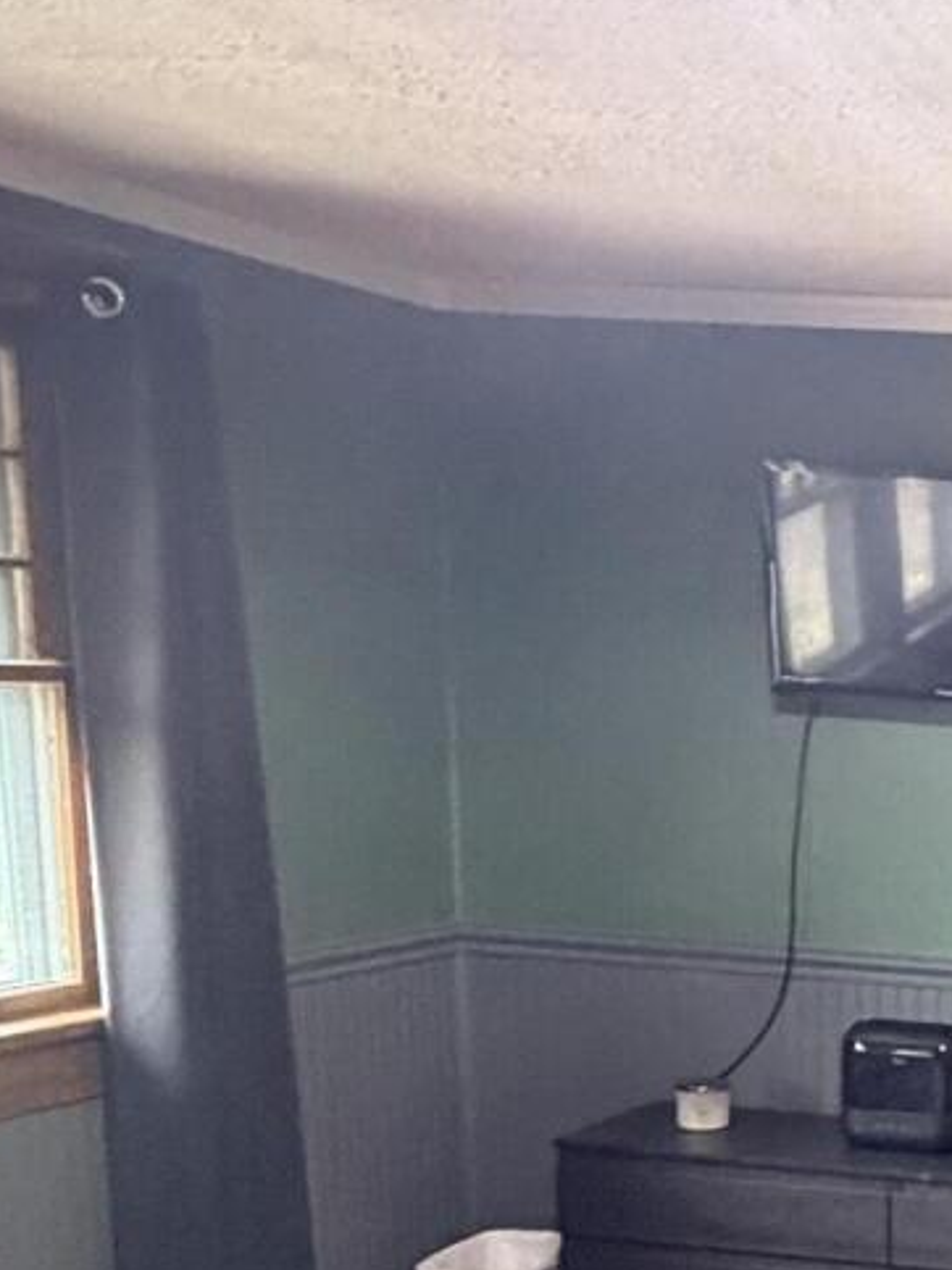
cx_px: 1523
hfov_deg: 20.6
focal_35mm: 58
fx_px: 2128
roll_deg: -3.5
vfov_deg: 31.9
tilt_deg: -9.8
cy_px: 1096
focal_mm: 2.22
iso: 640
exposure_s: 1/60
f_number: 2.2
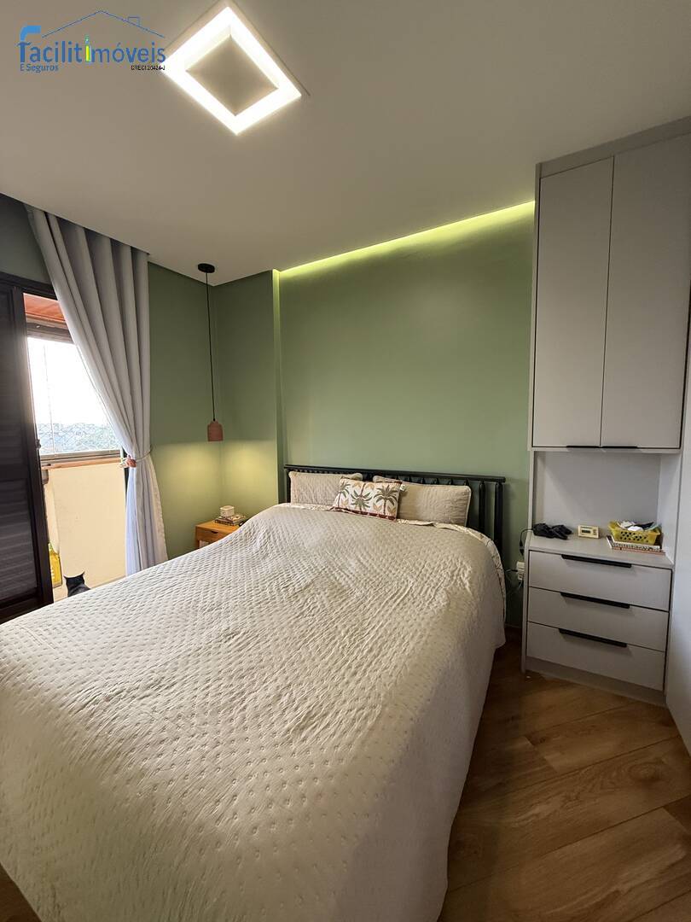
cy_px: 461
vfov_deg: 102.1
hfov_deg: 85.7
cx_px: 346
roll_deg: +0.5
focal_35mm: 14
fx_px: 373
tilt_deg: -5.0
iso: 320
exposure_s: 1/60
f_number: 2.2
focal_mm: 2.22
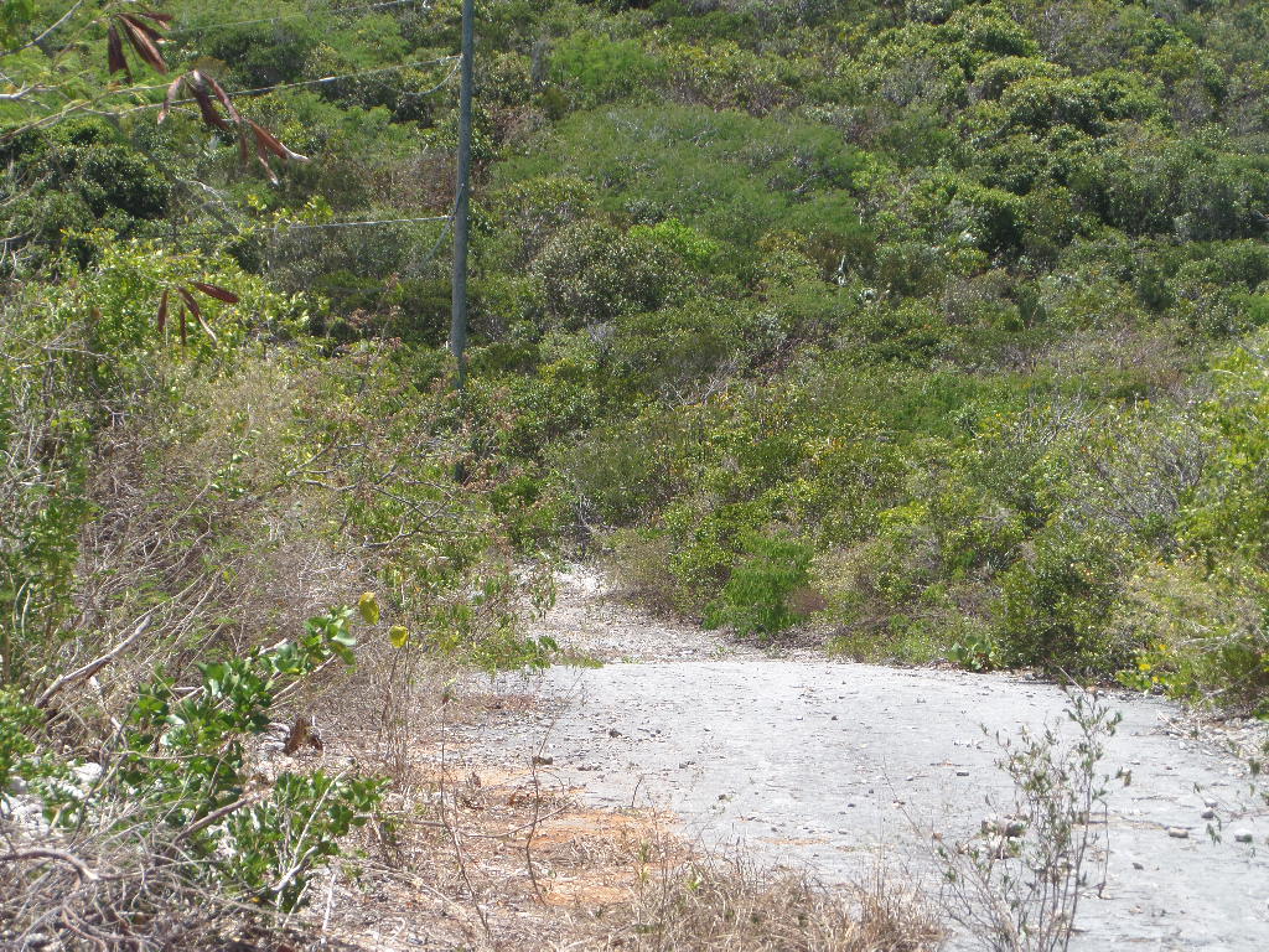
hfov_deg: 18.9
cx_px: 634
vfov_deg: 14.2
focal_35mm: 104
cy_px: 476
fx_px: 3813
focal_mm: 17
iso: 100
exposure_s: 1/500
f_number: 4.4
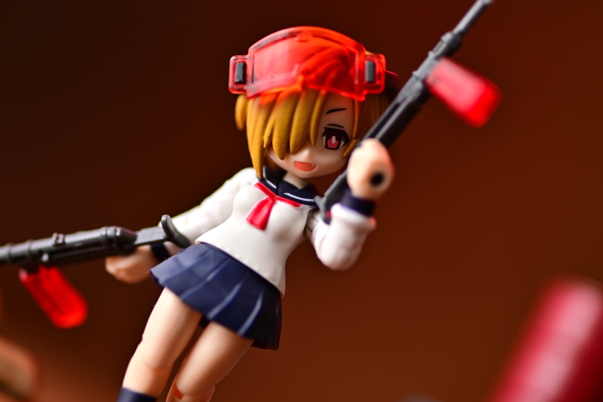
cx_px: 301
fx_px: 896
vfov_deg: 25.3
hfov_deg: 37.2
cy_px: 203
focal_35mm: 54
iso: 100
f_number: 1.8
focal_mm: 35
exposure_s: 1/8
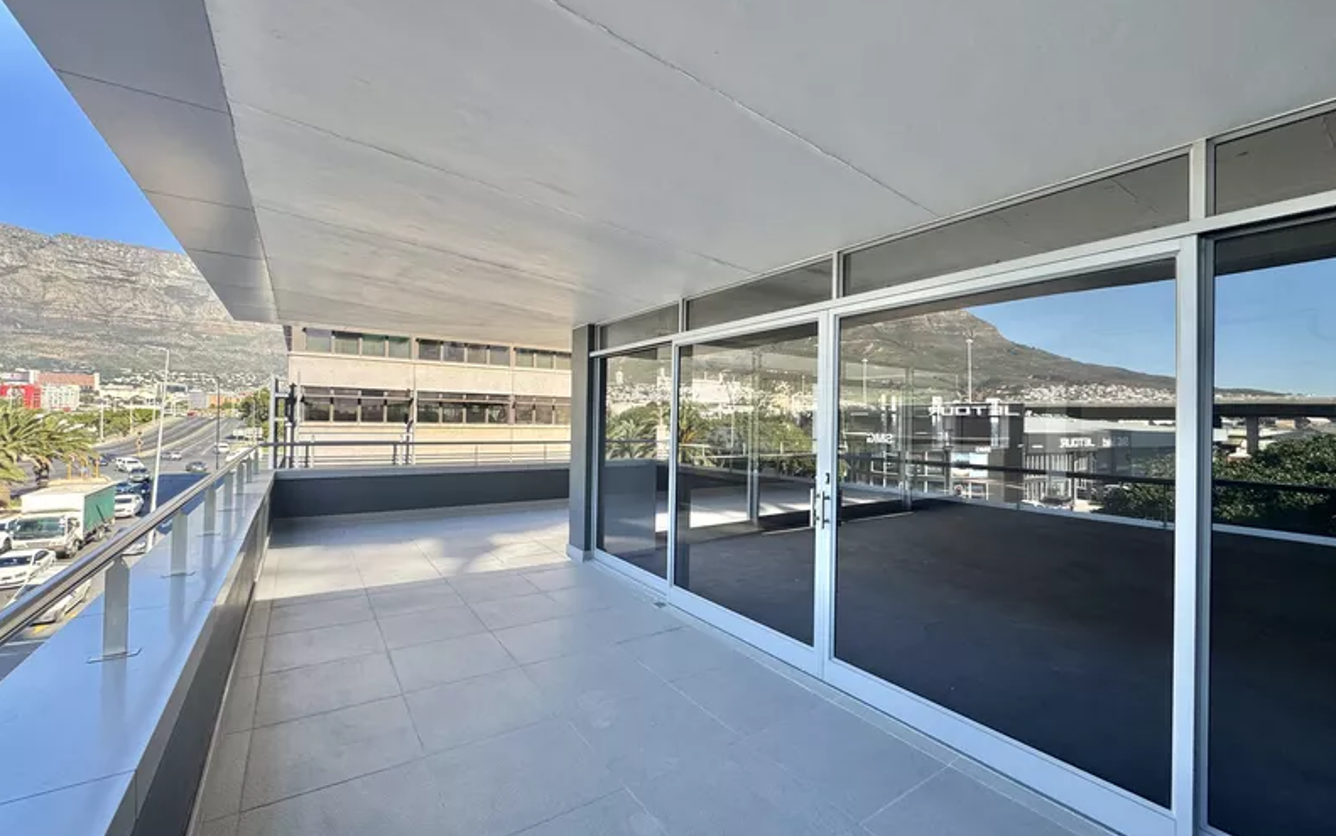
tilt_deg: +0.3
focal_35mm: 15
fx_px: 546
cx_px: 672
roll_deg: -0.6
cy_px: 415
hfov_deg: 101.4
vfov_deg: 74.8
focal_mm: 2.22
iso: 40
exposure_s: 1/193
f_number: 2.2
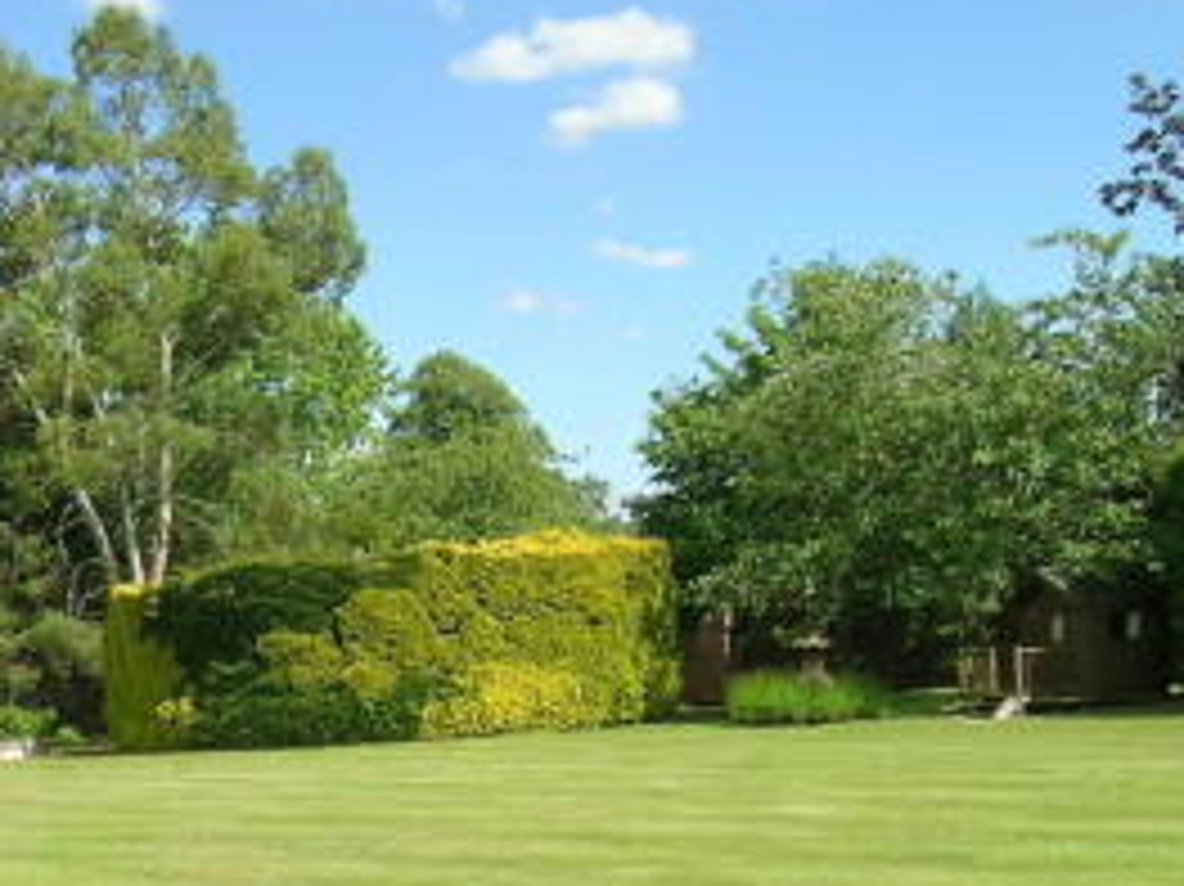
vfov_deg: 23.1
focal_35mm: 62
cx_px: 196
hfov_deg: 30.3
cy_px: 780
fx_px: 2120
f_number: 6.3
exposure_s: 1/208
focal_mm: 5.8
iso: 50
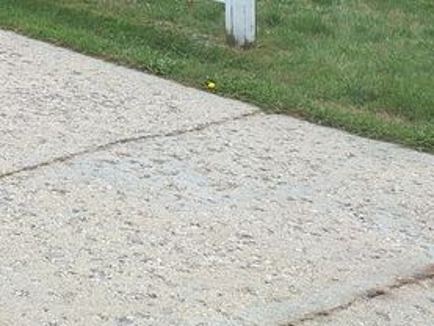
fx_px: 1066
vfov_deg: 15.8
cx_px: -238
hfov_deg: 19.6
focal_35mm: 85
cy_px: -176
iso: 40
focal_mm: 5.54
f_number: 1.8
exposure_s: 1/572
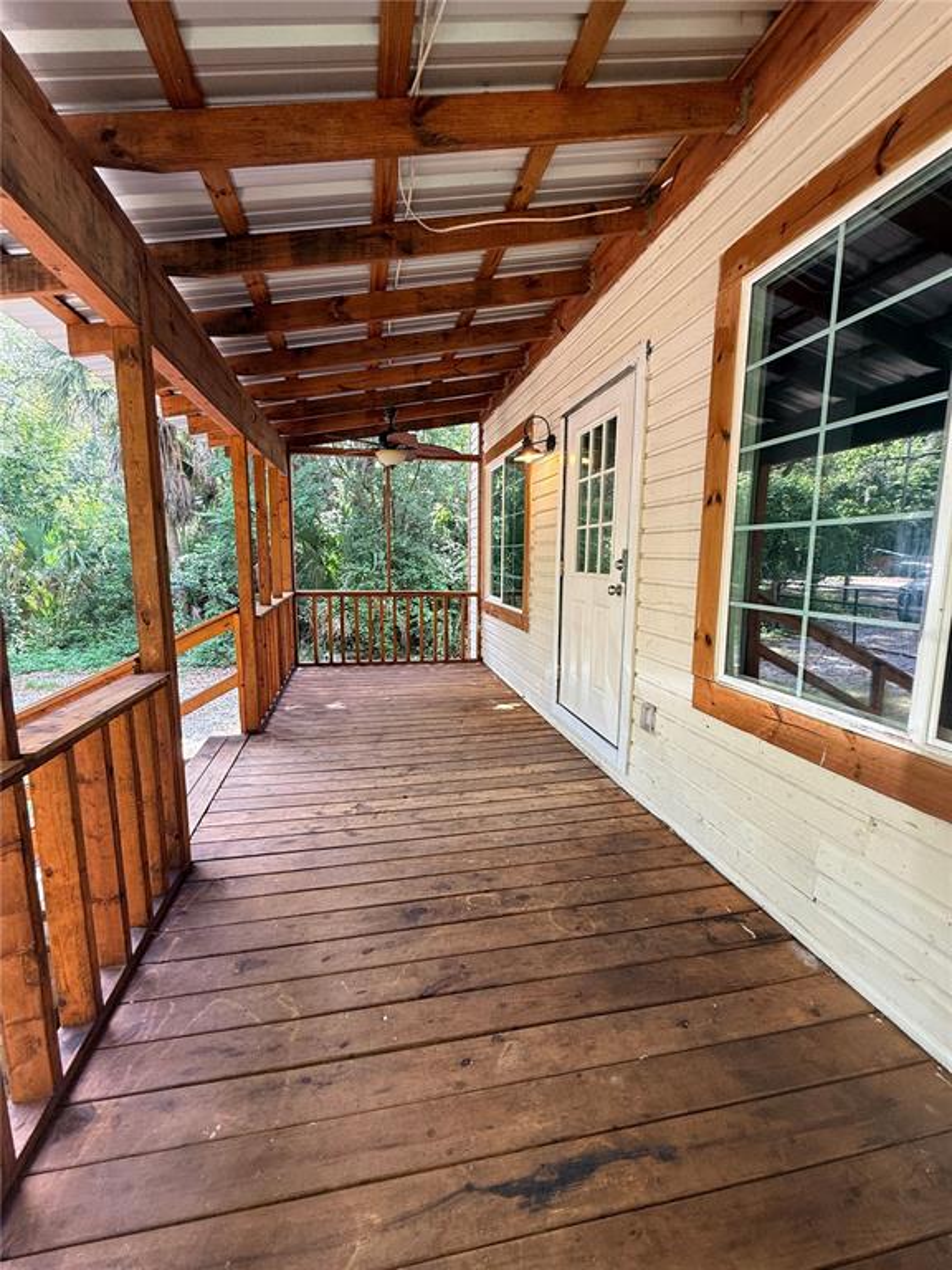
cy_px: 635
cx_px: 476
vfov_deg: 102.1
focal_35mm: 14
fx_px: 513
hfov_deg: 85.7
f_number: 2.2
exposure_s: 1/99
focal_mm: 2.22
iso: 125
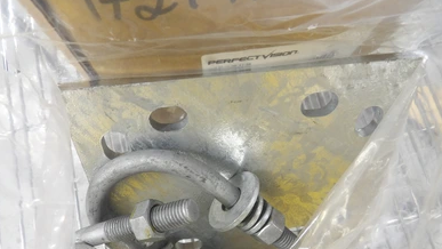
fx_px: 317
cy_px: 158
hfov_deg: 69.8
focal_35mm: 27
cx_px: 216
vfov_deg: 42.6
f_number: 3.2
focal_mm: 4.3
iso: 200
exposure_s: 1/22
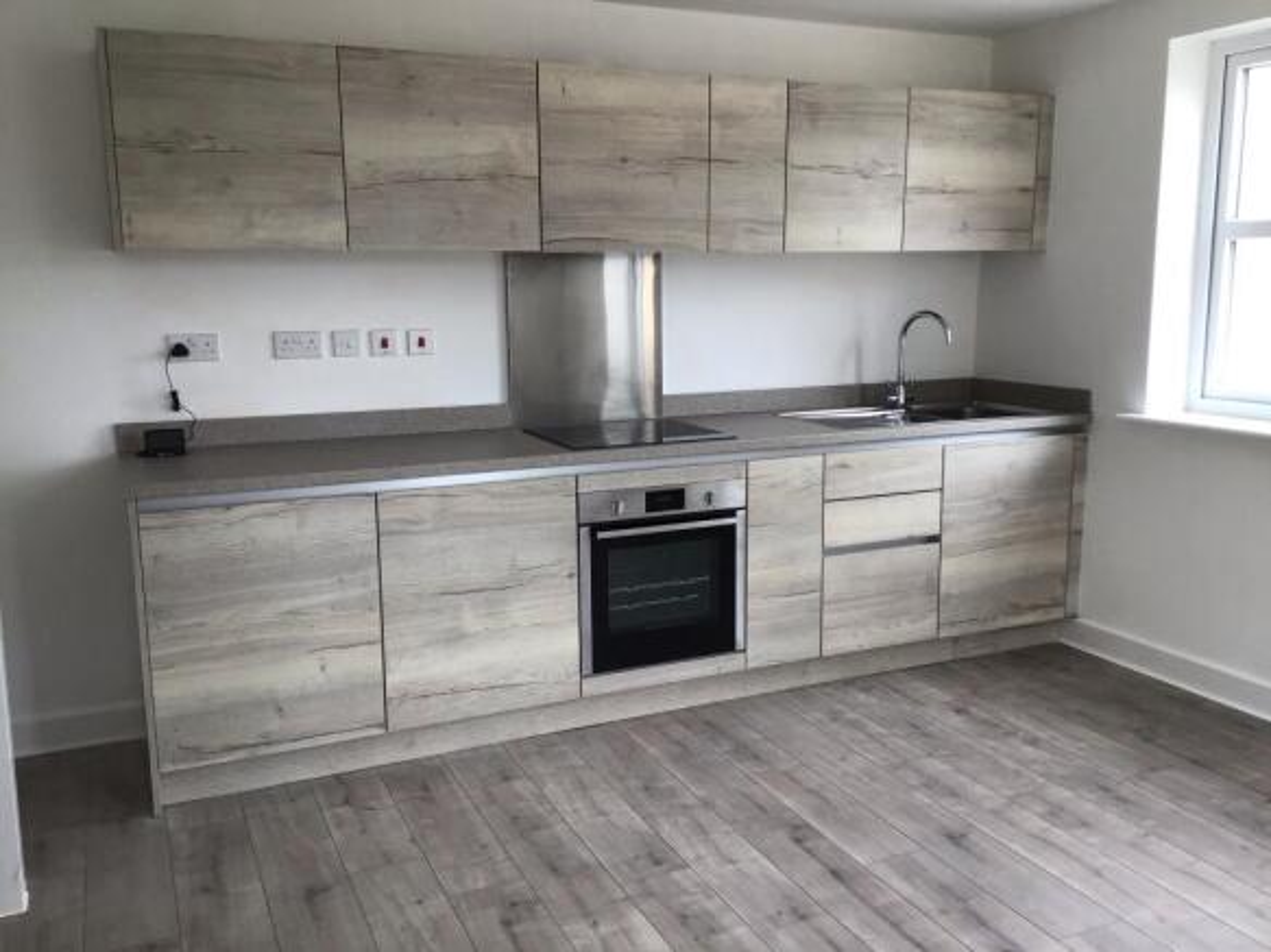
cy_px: 476
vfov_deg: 45.4
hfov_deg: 58.4
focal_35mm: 31
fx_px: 1138
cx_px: 636
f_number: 2.4
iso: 32
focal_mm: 3.3
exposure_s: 1/50
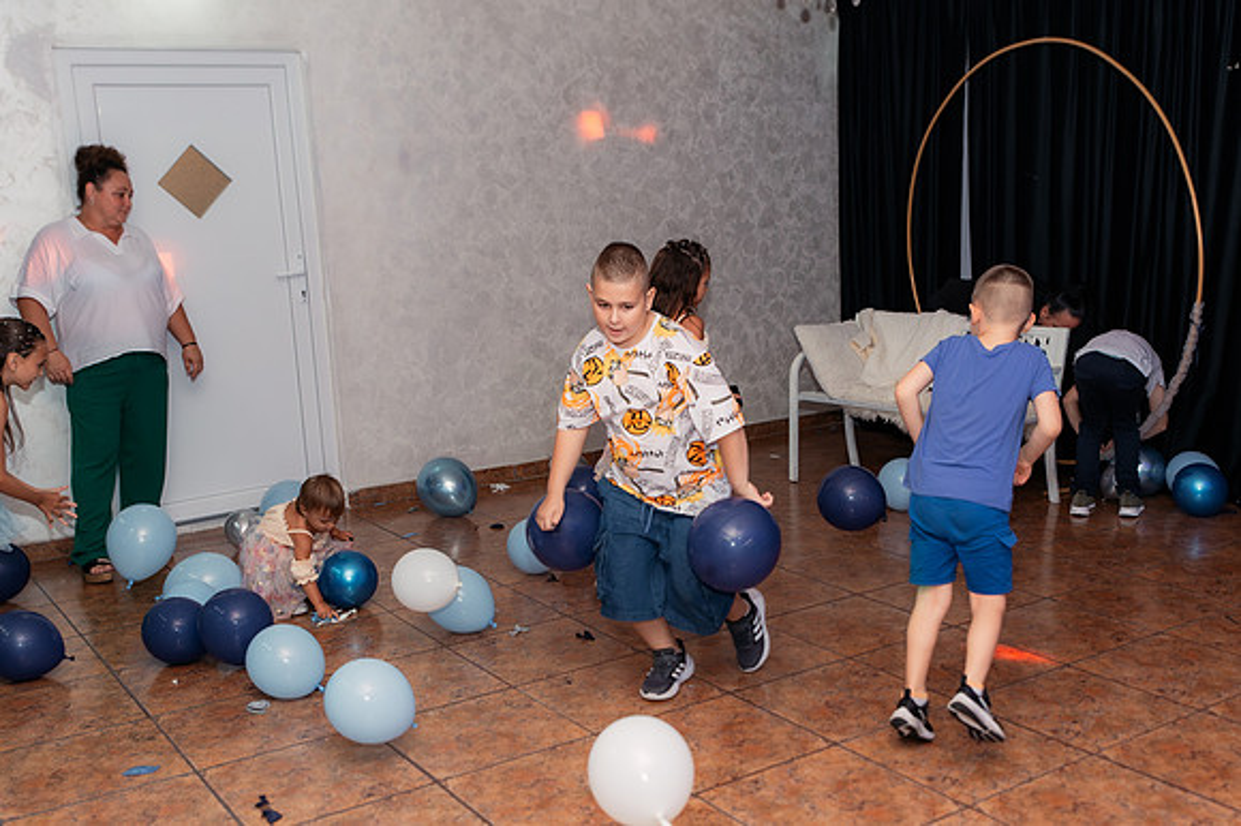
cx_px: 685
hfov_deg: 48.4
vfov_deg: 33.4
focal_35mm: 40
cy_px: 417
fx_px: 1378
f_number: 3.5
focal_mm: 35
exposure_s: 1/250
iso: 3200
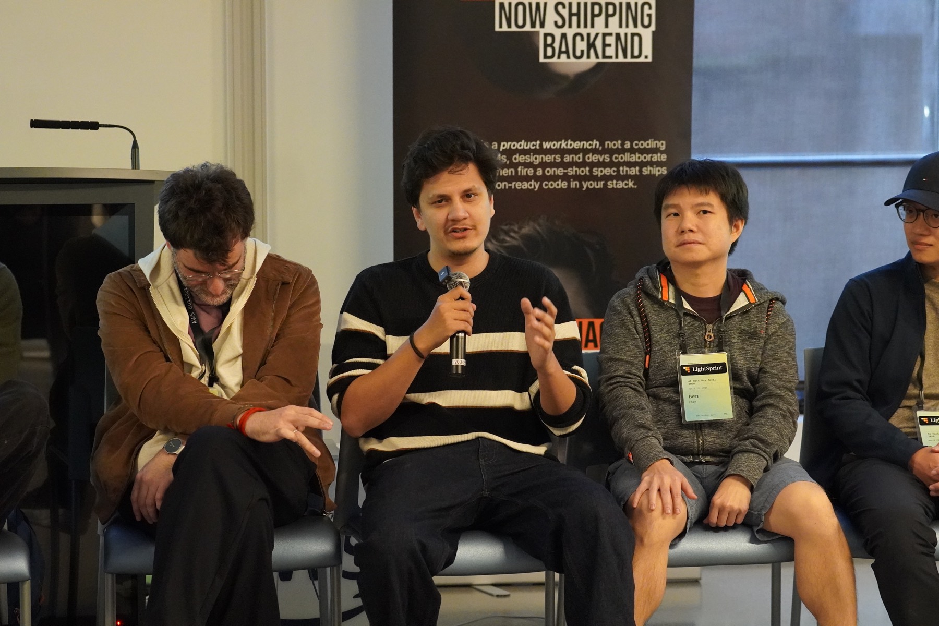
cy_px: 313
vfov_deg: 12.2
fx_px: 2934
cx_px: 470
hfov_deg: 18.2
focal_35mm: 112
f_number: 2.8
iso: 6400
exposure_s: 1/160
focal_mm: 75
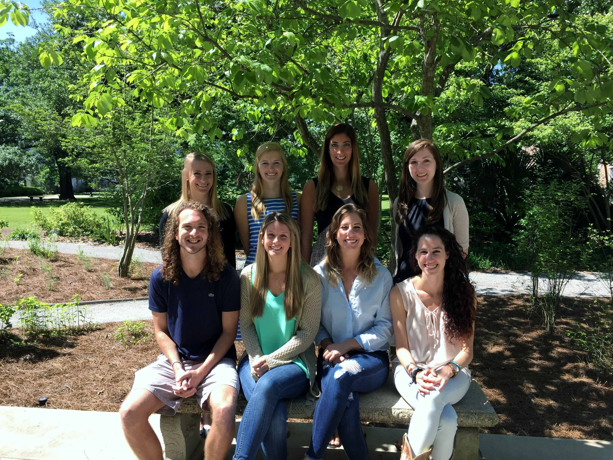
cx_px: 306
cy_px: 230
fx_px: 514
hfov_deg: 61.7
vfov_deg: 48.2
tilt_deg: -3.6
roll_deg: -0.2
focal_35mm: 29
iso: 32
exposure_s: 1/659
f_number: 2.2
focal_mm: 4.15
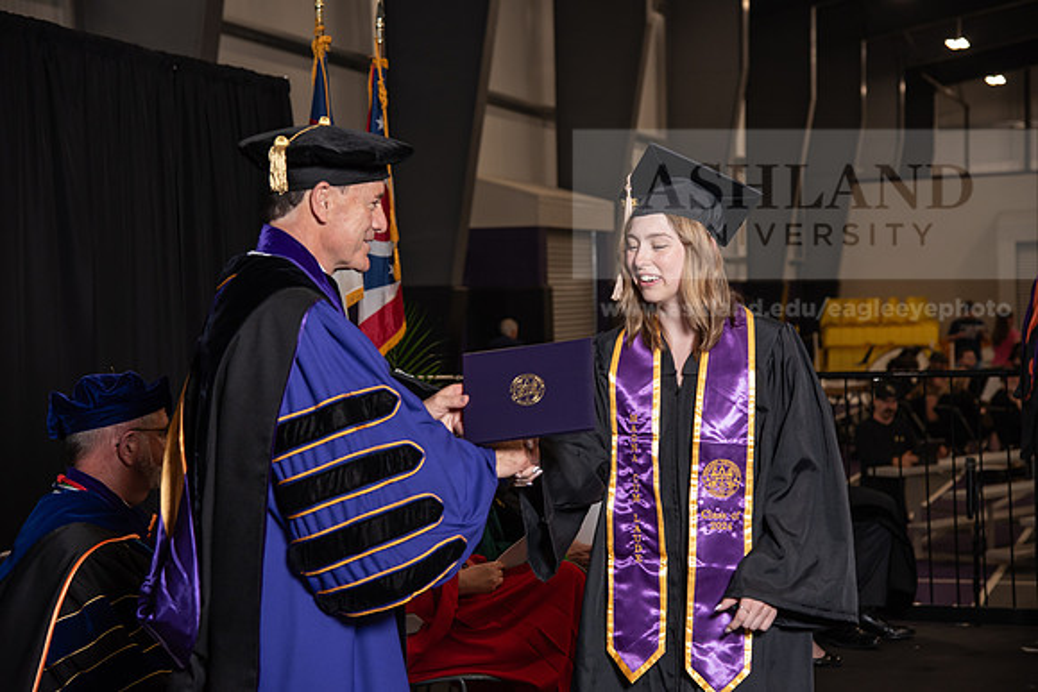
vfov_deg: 17.5
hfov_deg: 26.0
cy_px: 346
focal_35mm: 78
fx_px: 2249
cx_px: 519
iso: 1000
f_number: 5
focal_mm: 78
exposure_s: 1/200
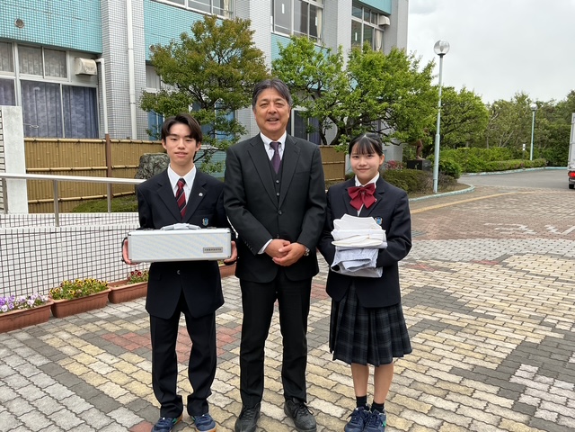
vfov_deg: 48.2
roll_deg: +0.3
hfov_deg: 61.7
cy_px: 216
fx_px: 482
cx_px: 288
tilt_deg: -7.7
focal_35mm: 29
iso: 25
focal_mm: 3
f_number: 1.8
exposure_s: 1/348
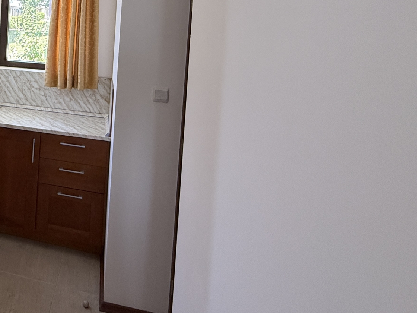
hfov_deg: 47.0
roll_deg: -2.9
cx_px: -3
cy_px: 37
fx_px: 385
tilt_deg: -1.2
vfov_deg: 41.1
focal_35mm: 32
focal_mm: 2.22
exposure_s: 1/99
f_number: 2.2
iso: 160
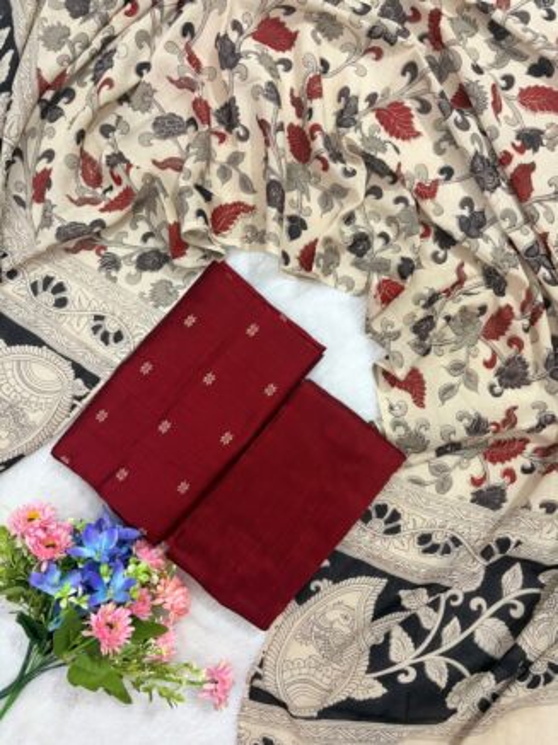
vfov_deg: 67.3
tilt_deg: -86.3
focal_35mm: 26
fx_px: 560
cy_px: 372
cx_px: 279
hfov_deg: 53.0
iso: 200
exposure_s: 1/50
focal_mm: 5.96
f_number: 1.6
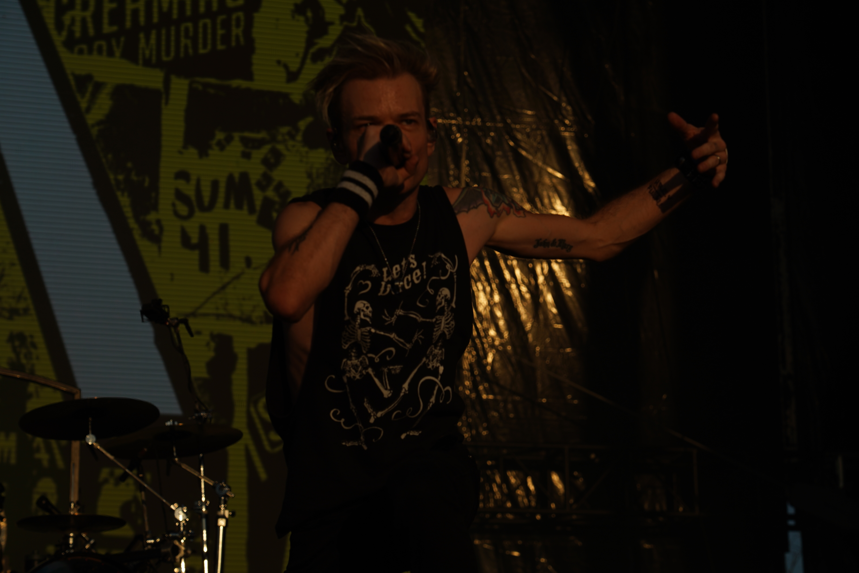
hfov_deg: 19.5
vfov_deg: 13.0
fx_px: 2505
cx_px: 430
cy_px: 286
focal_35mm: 105
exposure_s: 1/1000
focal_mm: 105
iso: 100
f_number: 8
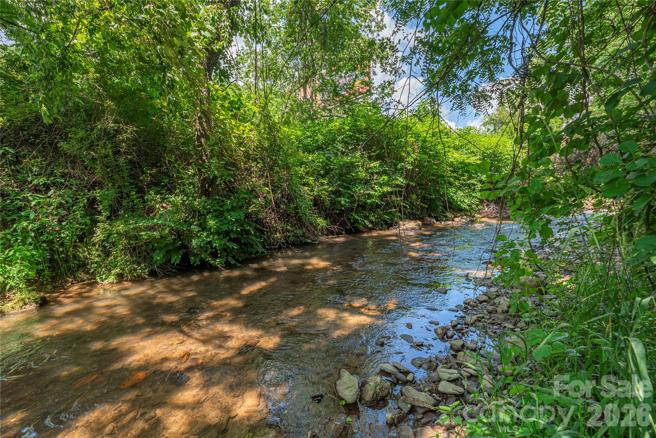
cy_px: 219
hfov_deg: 104.2
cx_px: 328
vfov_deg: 81.2
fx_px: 255
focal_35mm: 14
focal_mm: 14
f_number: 8
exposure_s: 1/400
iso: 320
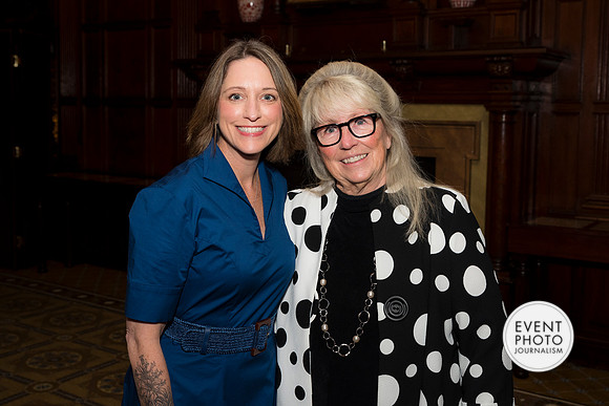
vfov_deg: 33.4
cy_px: 203
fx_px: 677
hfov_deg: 48.4
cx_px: 304
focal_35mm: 40
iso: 800
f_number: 5.6
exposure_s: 1/125
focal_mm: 40
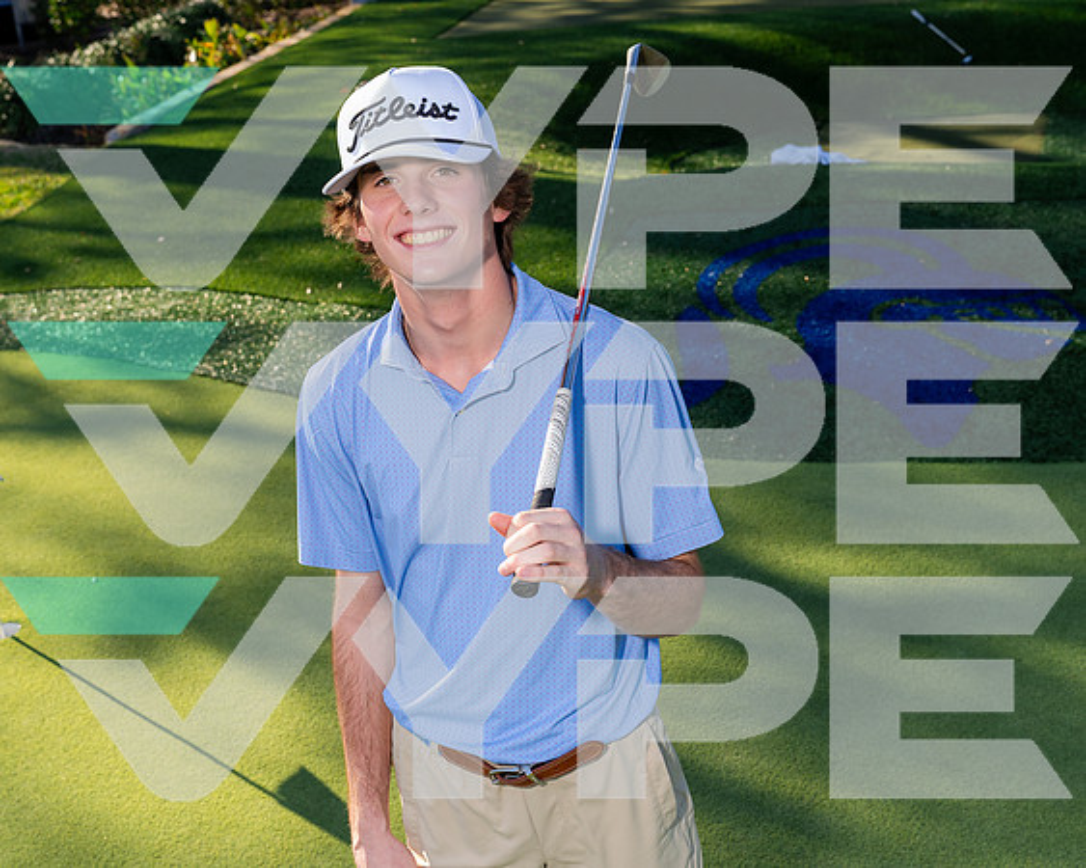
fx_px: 1687
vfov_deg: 28.9
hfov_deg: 35.7
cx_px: 567
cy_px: 448
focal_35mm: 52
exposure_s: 1/250
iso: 250
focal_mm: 42
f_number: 7.1
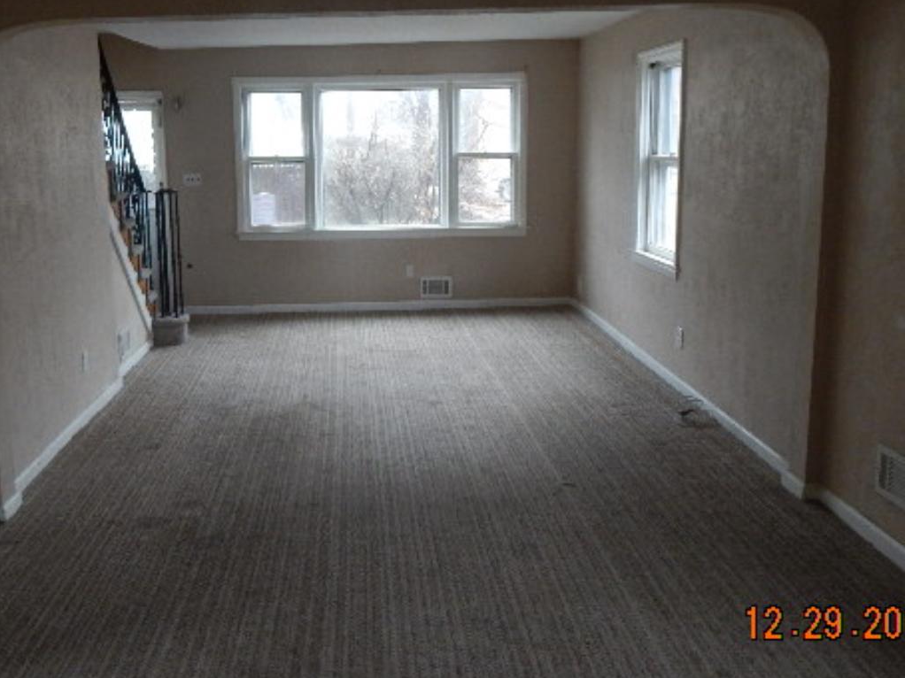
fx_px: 810
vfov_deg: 45.0
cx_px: 381
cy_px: 244
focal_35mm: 31
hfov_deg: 58.1
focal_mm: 4
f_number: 3
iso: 400
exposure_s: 1/100
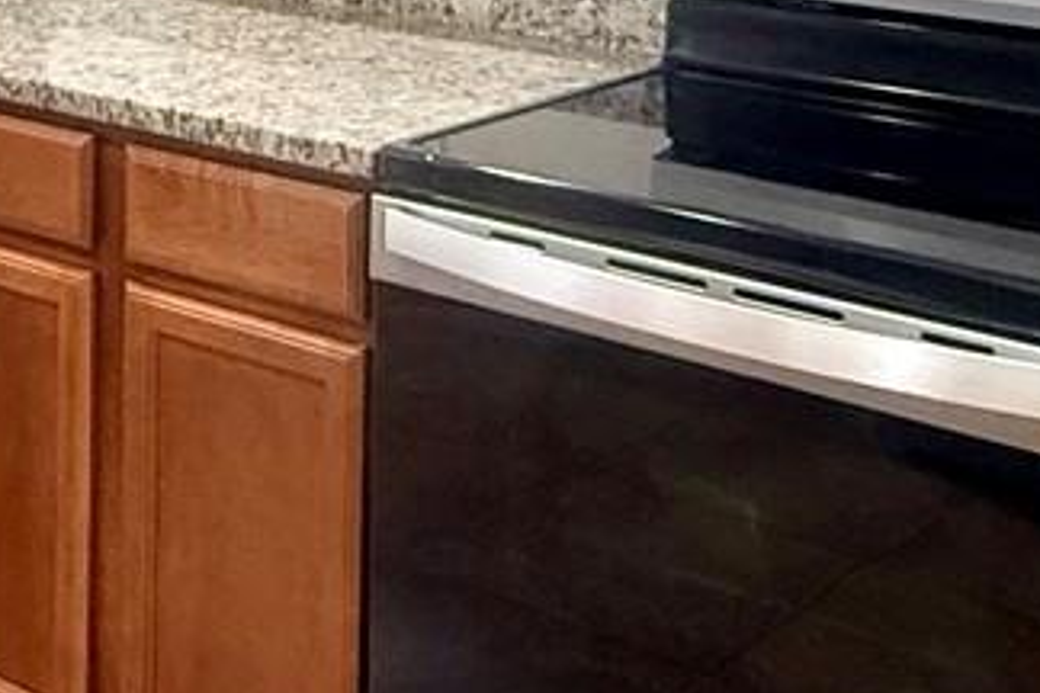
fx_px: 2080
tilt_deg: -0.7
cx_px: 263
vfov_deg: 17.2
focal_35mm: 72
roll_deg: -0.8
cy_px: -324
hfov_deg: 27.7
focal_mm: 2.22
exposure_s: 1/60
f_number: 2.2
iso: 500
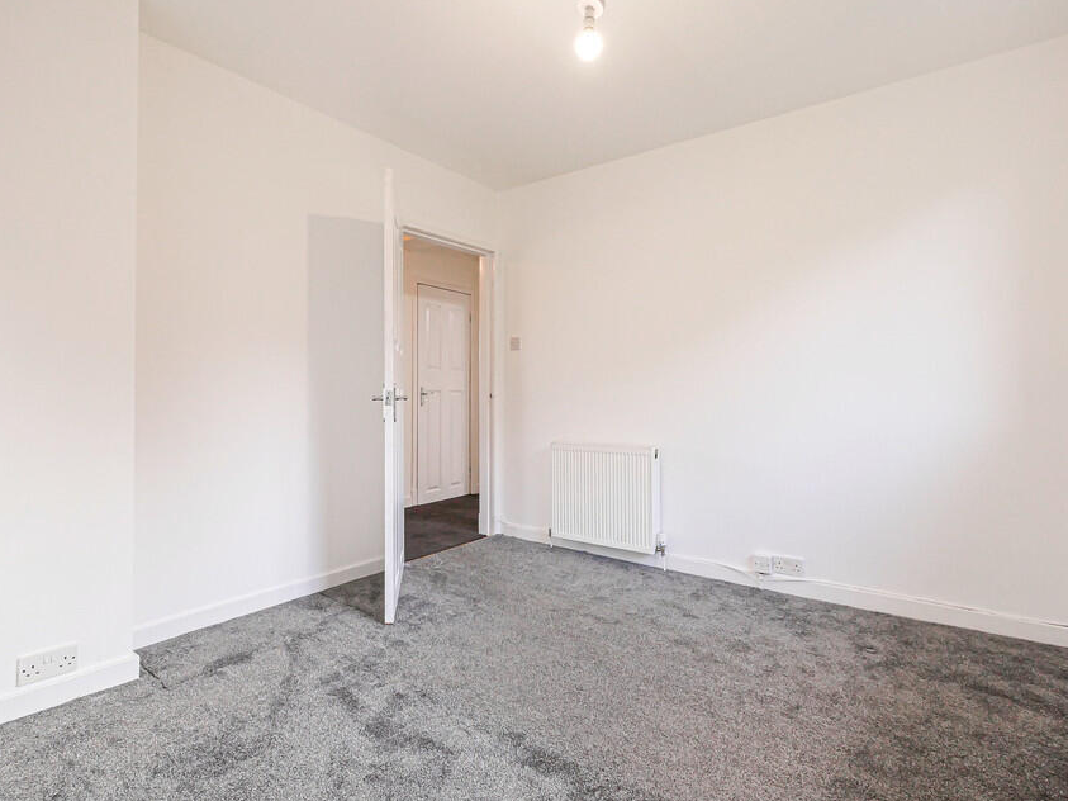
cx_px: 542
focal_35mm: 17
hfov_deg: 91.0
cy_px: 402
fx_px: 524
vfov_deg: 74.7
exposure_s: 1/60
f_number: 4
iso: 1250
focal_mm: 7
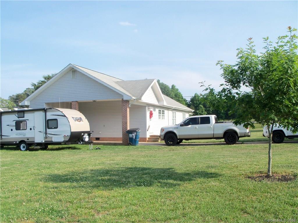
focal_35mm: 35
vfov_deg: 40.7
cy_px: 112
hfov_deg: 52.6
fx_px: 301
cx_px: 149
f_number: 3
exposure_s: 1/500
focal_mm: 6.3
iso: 80
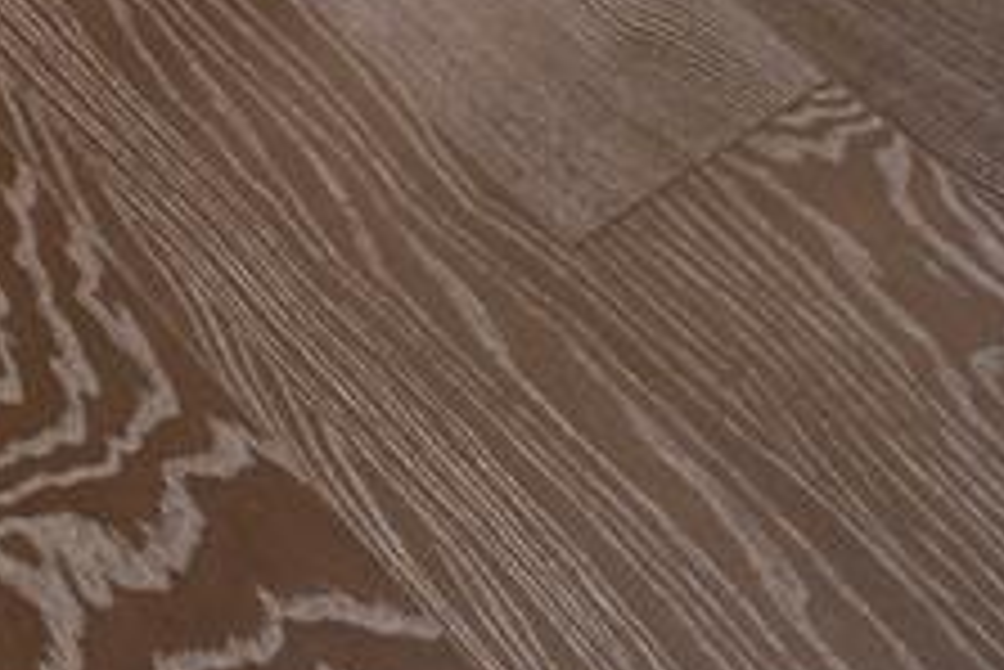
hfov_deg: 15.8
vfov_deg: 9.0
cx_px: 1481
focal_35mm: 119
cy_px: -1430
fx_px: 3327
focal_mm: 18.5
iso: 125
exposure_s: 1/6
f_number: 13
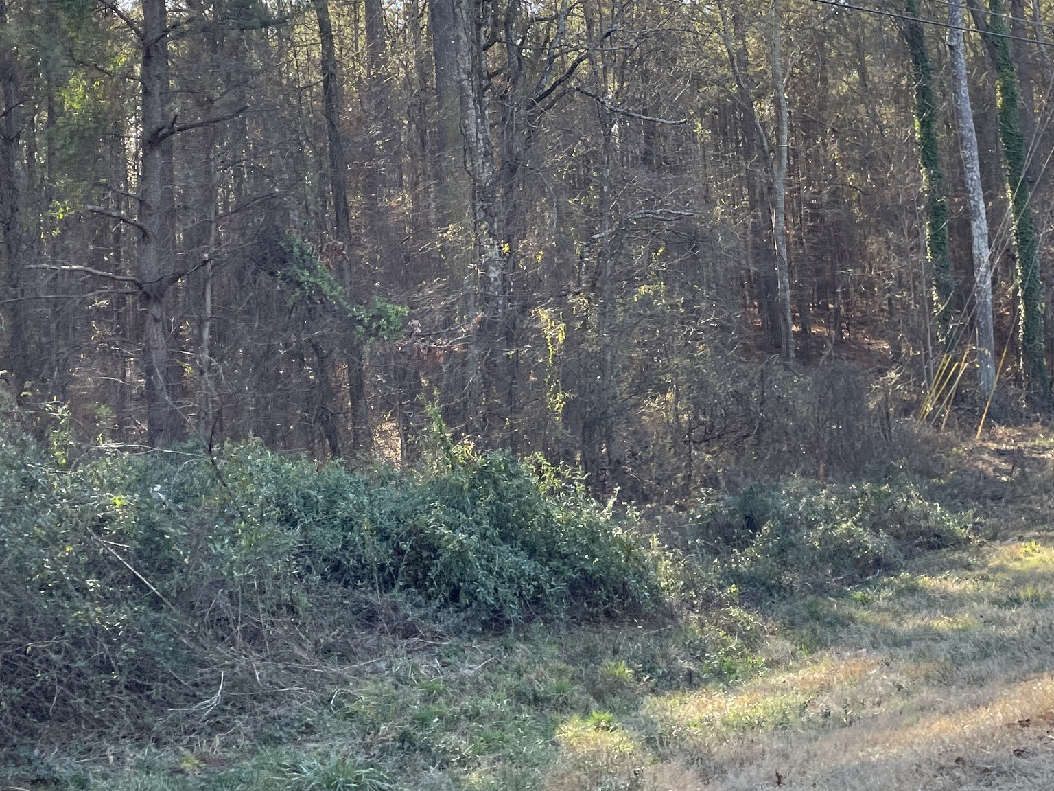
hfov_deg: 36.8
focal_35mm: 52
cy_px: 154
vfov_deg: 27.5
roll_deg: +3.9
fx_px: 1583
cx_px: 482
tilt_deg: +6.7
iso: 32
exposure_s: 1/287
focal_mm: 4.2
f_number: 1.6
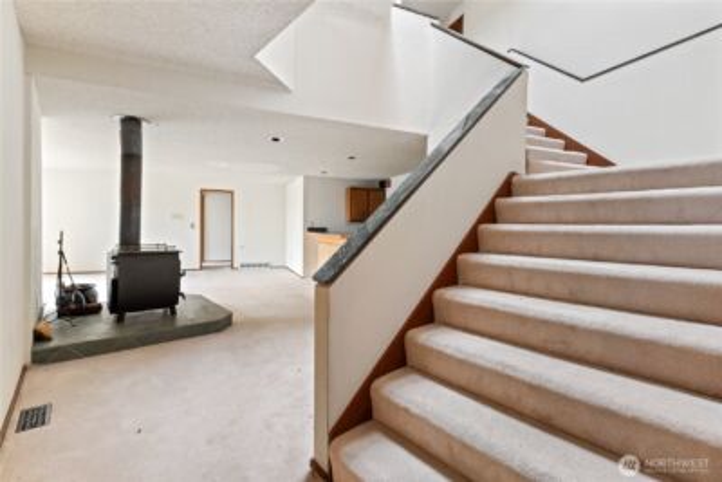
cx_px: 361
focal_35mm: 16
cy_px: 241
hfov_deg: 96.7
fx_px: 321
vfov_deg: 73.8
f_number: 8
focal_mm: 16
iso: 125
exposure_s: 4
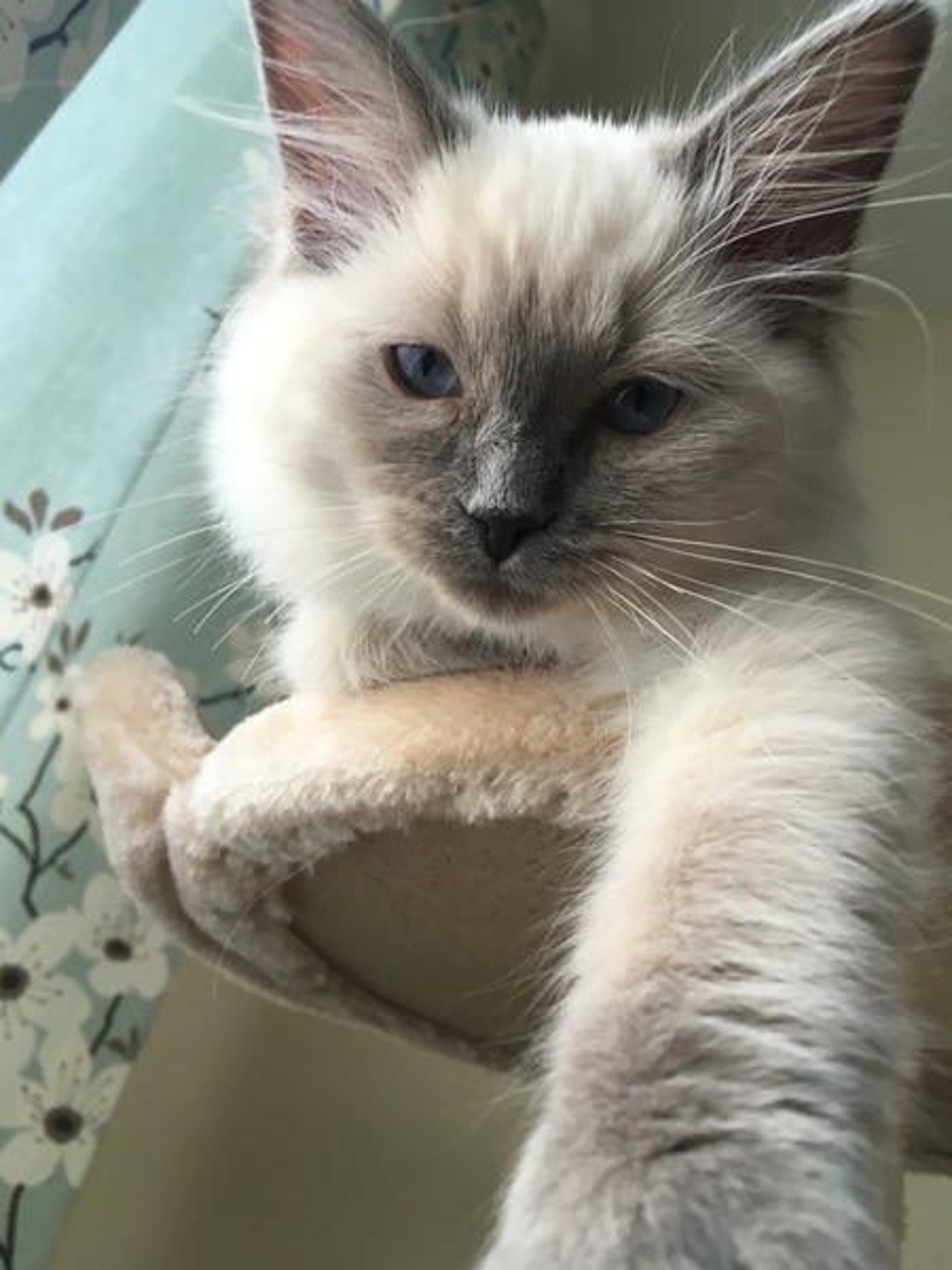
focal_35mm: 29
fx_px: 1063
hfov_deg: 48.2
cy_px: 635
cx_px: 476
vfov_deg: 61.7
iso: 32
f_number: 2.2
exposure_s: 1/33
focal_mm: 4.15
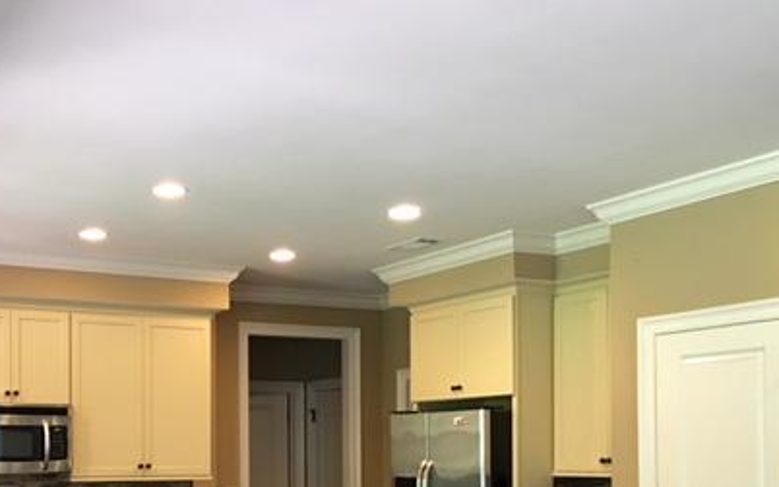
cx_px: 221
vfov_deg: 25.4
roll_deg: +0.6
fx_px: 1040
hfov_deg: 40.2
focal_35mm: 49
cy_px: 450
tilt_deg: -0.1
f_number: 2.2
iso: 64
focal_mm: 4.15
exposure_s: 1/15
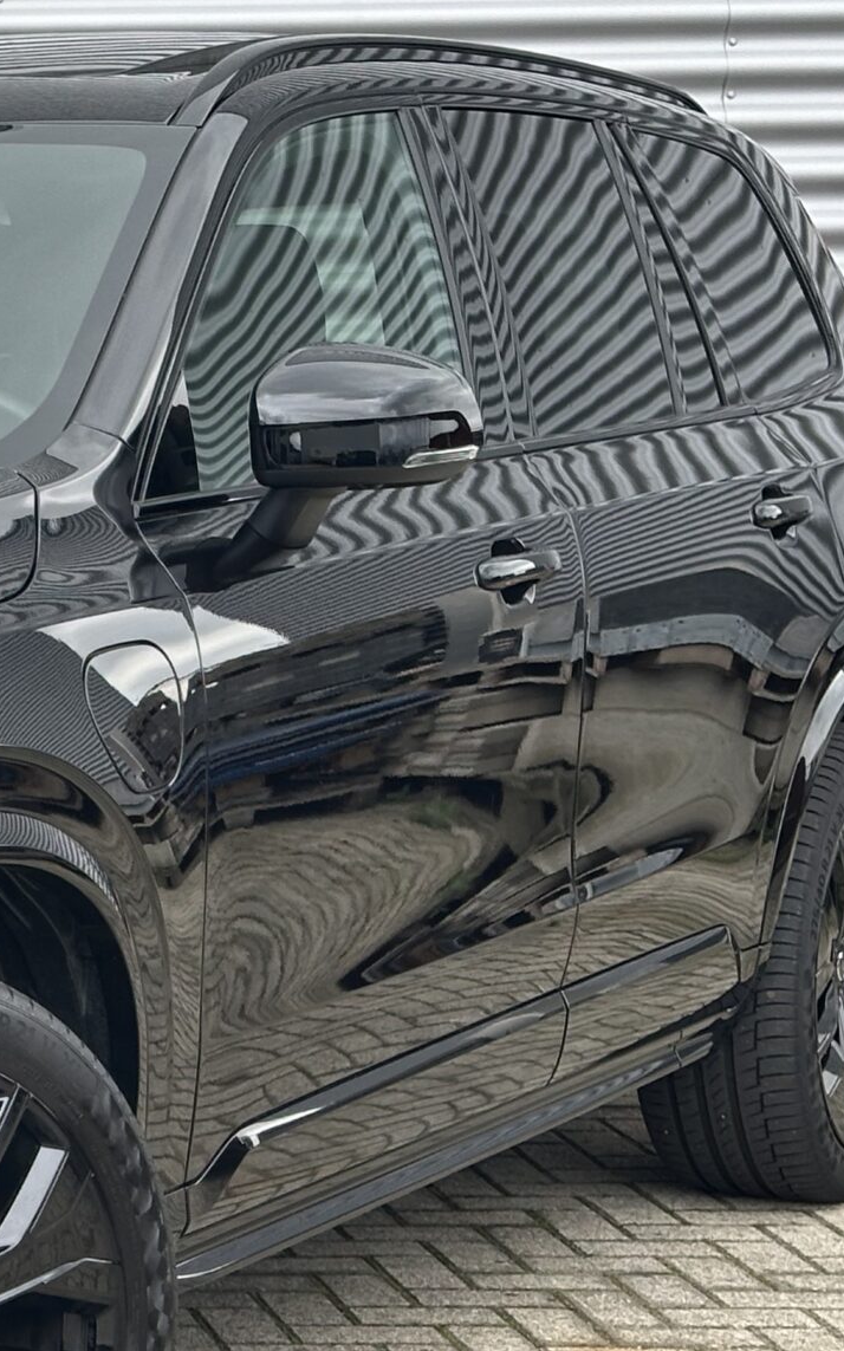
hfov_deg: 11.0
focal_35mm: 114
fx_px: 4197
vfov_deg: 18.3
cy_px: 823
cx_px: -430
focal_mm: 6.86
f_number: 1.78
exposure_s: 1/513
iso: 64
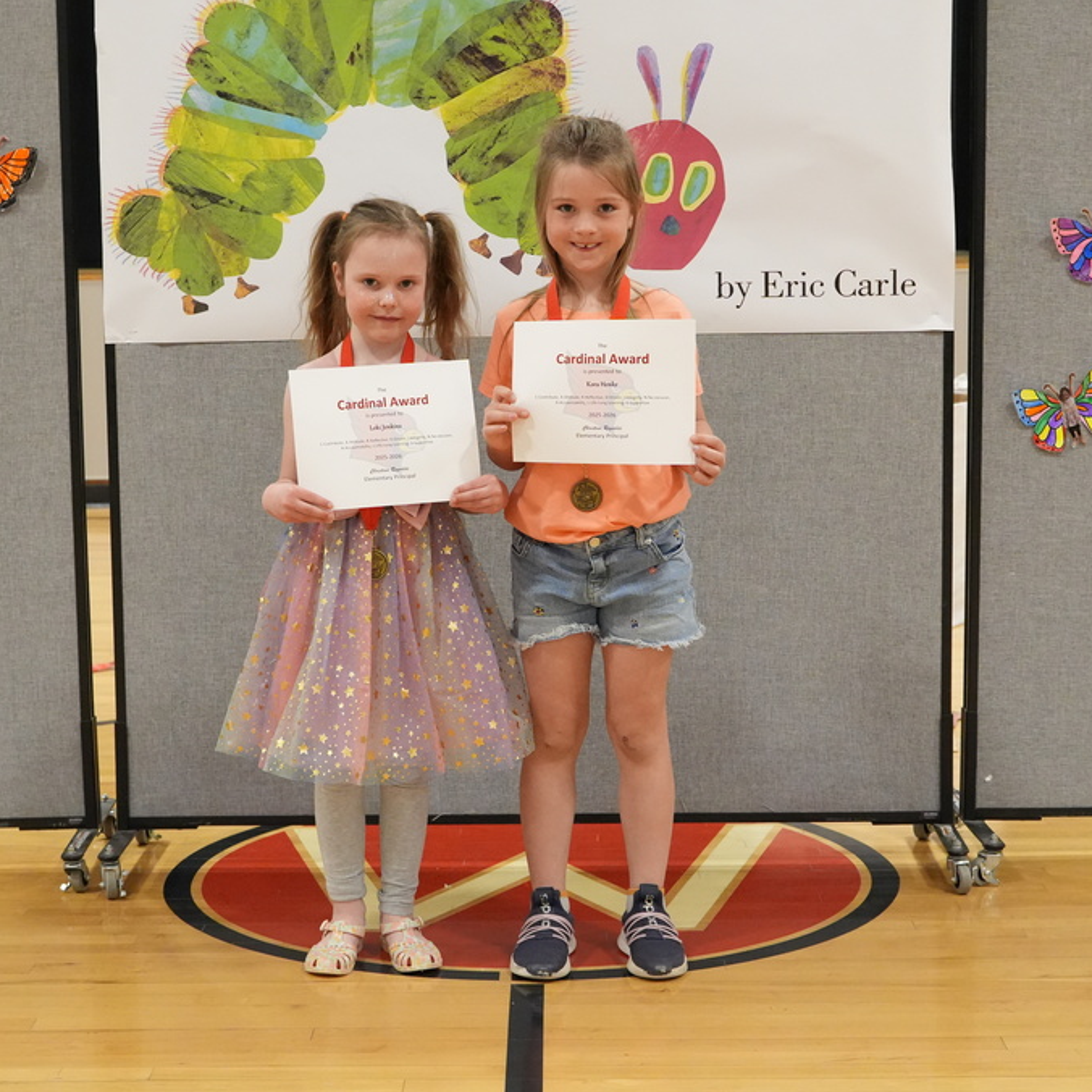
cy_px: 548
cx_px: 514
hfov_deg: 25.5
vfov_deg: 25.5
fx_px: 2414
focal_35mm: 68
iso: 4000
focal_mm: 35
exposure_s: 1/320
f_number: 3.5
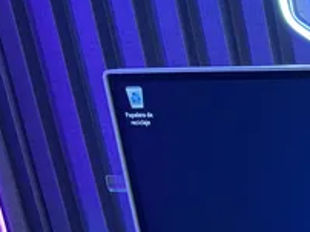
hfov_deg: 15.5
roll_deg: +2.2
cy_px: 386
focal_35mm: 103
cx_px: 605
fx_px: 921
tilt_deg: -24.7
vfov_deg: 13.2
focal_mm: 5.96
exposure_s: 1/49
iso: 200
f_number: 1.6
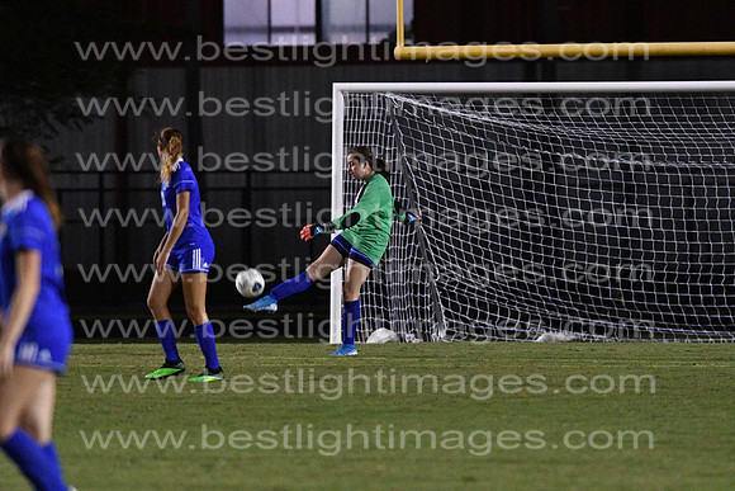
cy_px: 246
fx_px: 9189
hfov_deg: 4.6
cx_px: 368
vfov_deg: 3.1
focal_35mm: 450
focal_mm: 300
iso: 10000
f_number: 3.5
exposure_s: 1/640
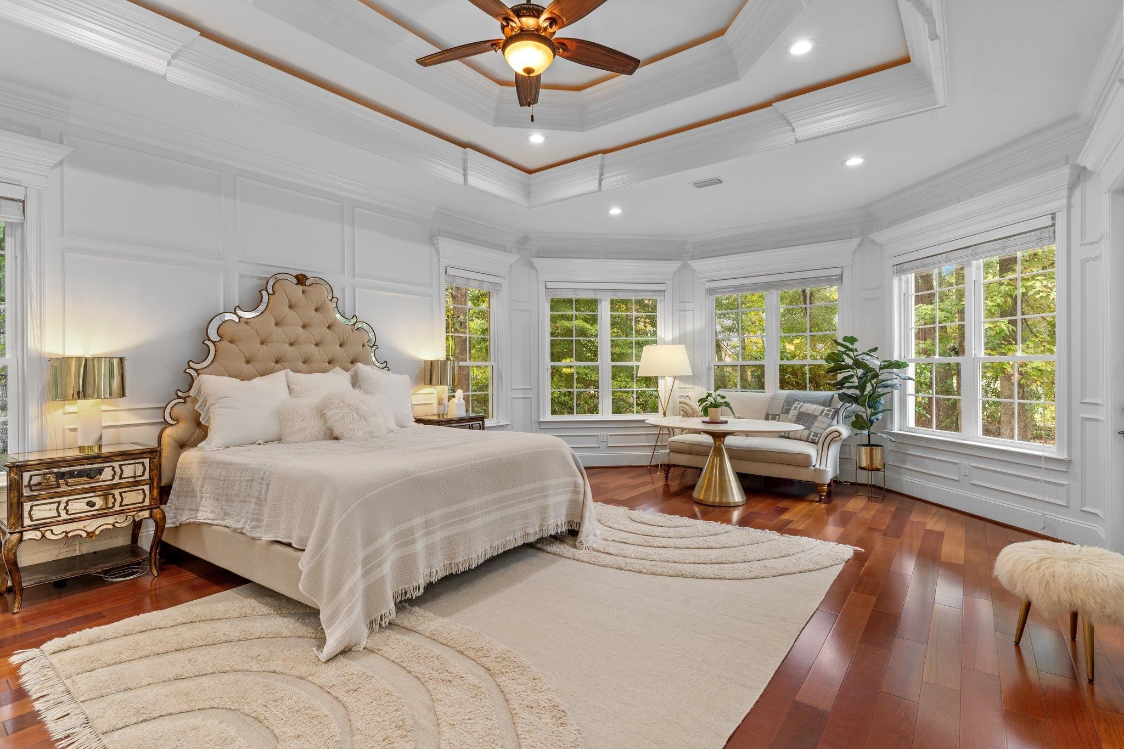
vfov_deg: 70.4
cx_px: 562
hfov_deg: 93.3
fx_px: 531
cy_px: 374
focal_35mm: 17
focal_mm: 17
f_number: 9
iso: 100
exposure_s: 1.6
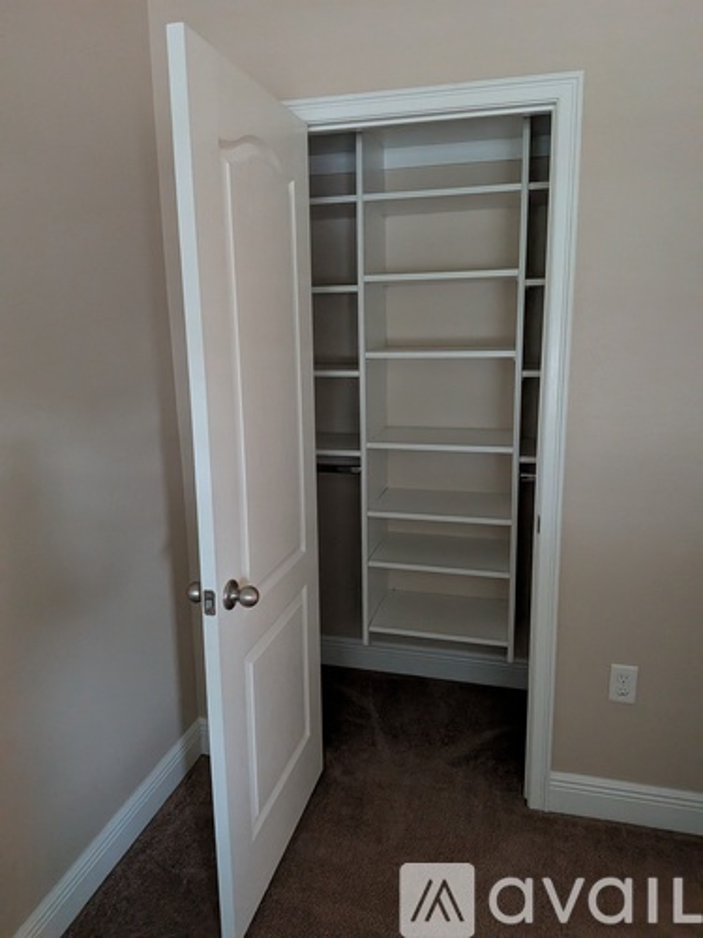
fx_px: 650
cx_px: 352
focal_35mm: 24
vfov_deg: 71.6
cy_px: 469
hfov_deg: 56.8
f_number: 1.7
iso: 3072
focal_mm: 4.53
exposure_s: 1/120
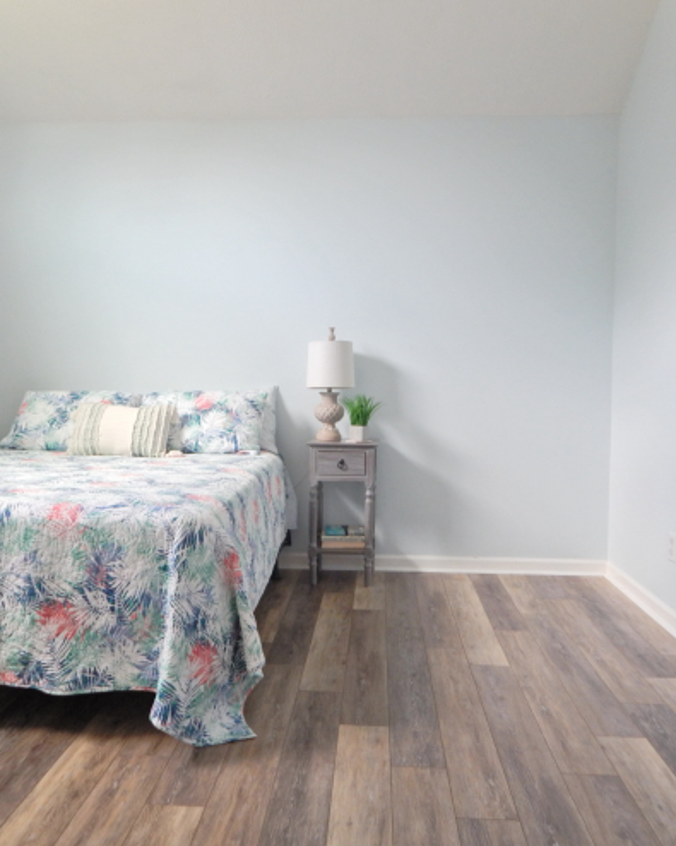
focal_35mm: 29
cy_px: 426
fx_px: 725
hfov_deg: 49.9
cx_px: 323
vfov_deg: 60.5
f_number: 3
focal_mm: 4
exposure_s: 1/30
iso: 125
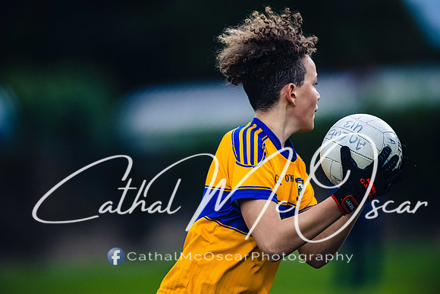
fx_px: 4890
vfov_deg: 3.4
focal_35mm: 400
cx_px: 220
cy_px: 147
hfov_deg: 5.2
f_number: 2.8
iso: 3200
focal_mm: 400
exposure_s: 1/800
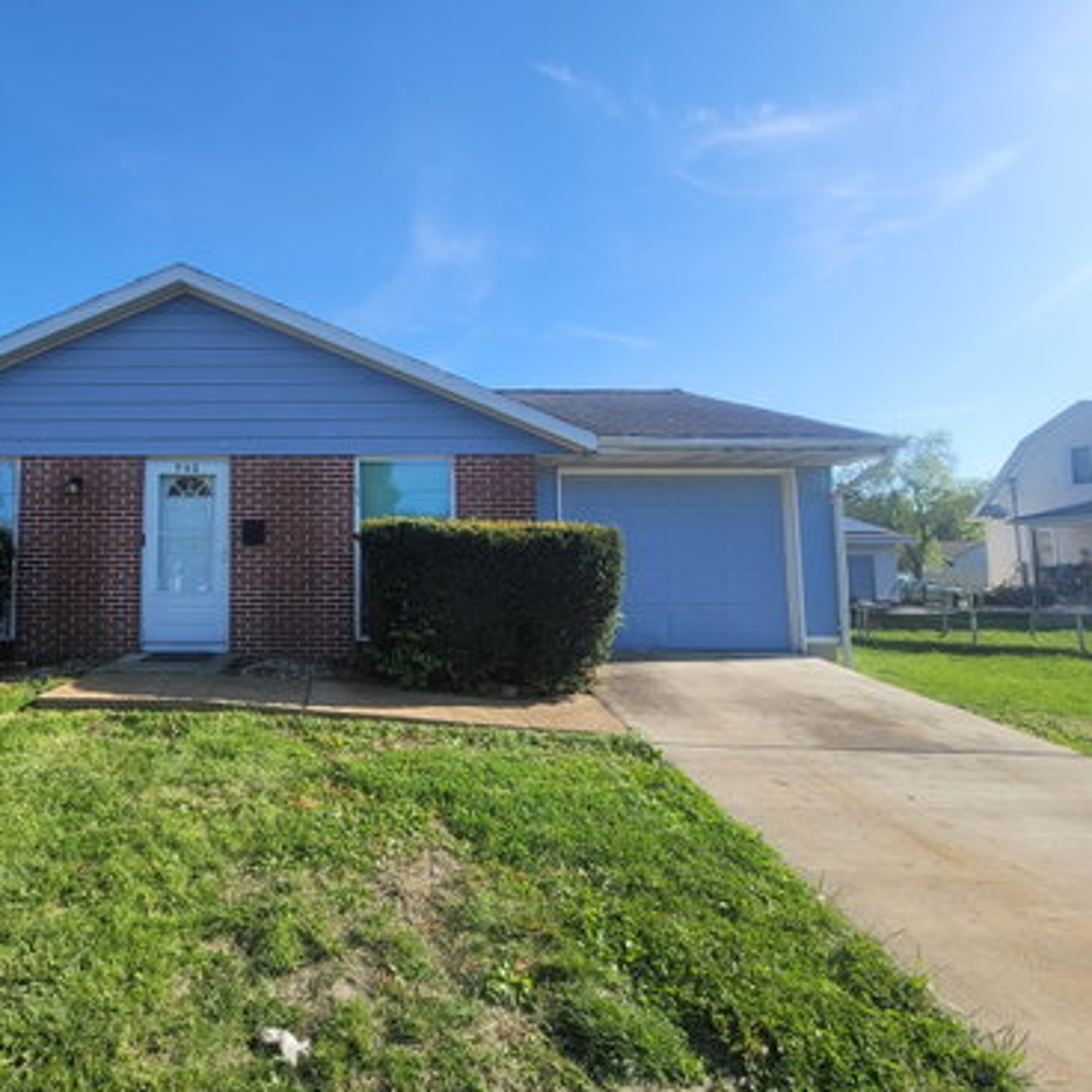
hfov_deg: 83.4
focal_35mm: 16
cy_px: 531
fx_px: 571
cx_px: 335
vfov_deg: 87.4
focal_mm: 2.2
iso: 64
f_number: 2.2
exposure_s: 1/1148
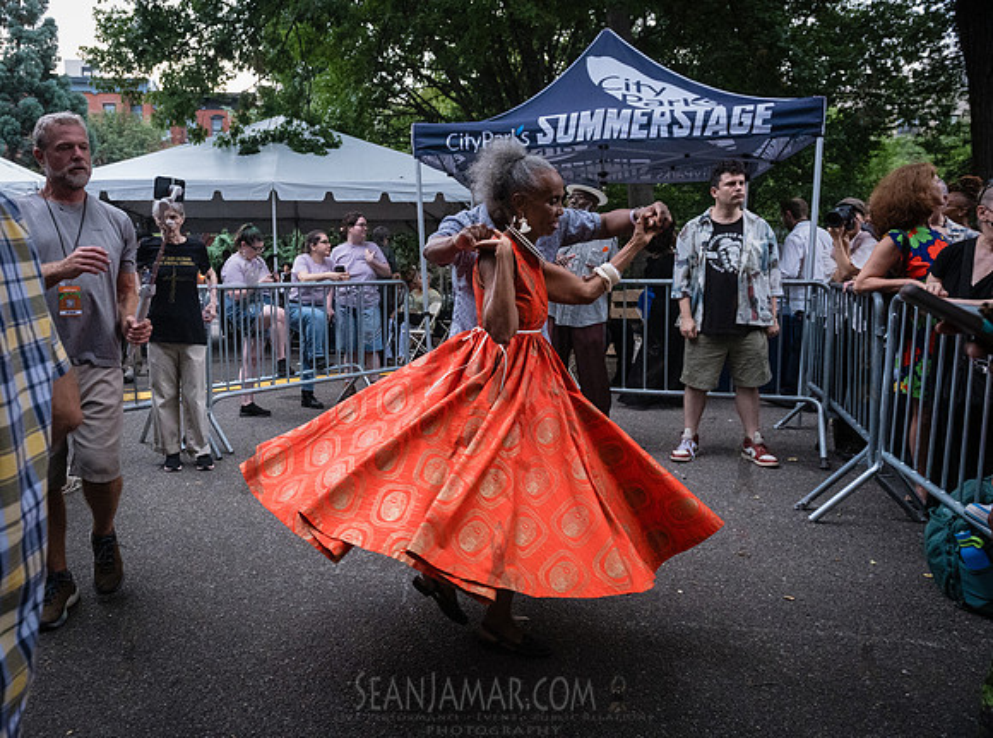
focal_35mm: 28
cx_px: 395
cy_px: 339
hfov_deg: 63.2
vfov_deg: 49.6
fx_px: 797
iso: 8000
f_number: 5
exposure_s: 1/500
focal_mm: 24
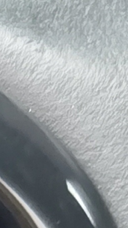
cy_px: 561
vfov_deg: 6.0
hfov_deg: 3.2
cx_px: -572
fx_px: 2081
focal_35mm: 345
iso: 100
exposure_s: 1/98.9
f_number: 1.9
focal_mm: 6.67
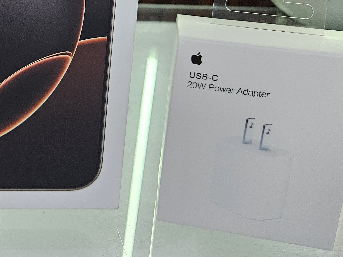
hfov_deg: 31.8
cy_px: -1
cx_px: 21
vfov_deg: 24.5
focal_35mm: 57
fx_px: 565
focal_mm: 5.4
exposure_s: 1/170
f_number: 1.8
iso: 500
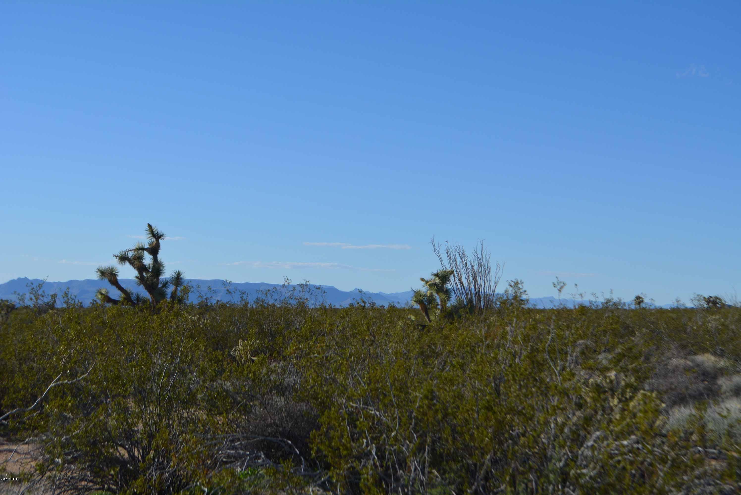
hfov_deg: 33.4
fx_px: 1236
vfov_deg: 22.7
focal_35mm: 60
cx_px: 370
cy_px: 248
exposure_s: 1/2000
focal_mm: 40
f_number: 7.1
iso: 400
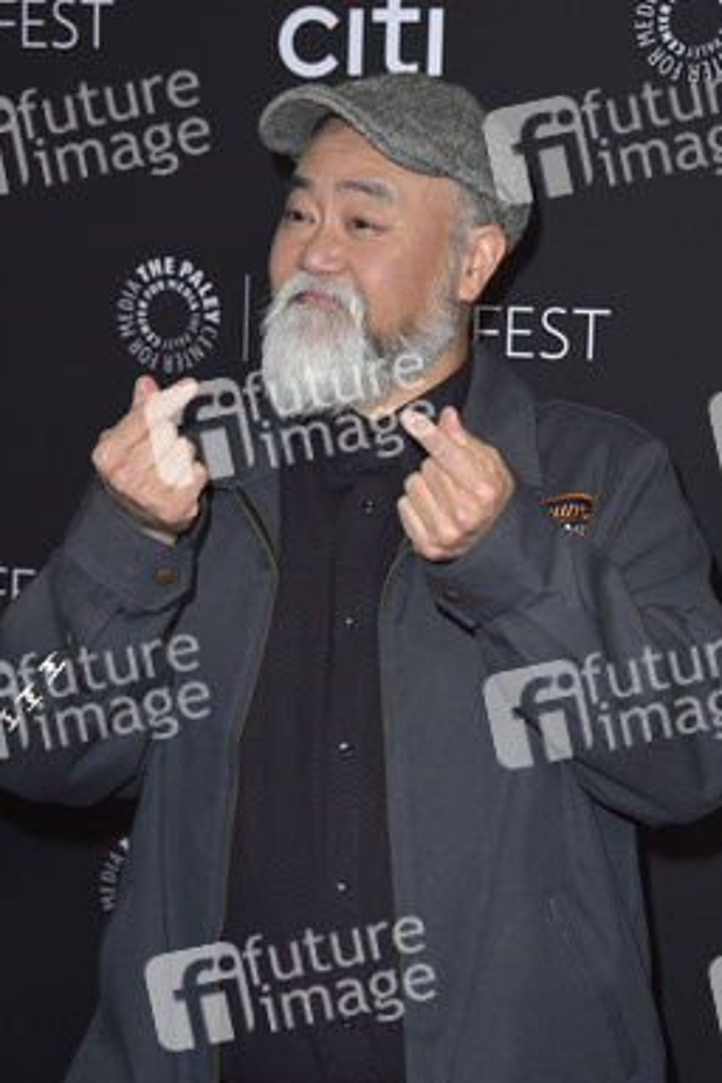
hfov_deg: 18.7
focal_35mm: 73
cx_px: 374
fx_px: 2196
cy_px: 561
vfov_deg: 27.7
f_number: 6.3
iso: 320
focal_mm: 70
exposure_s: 1/200
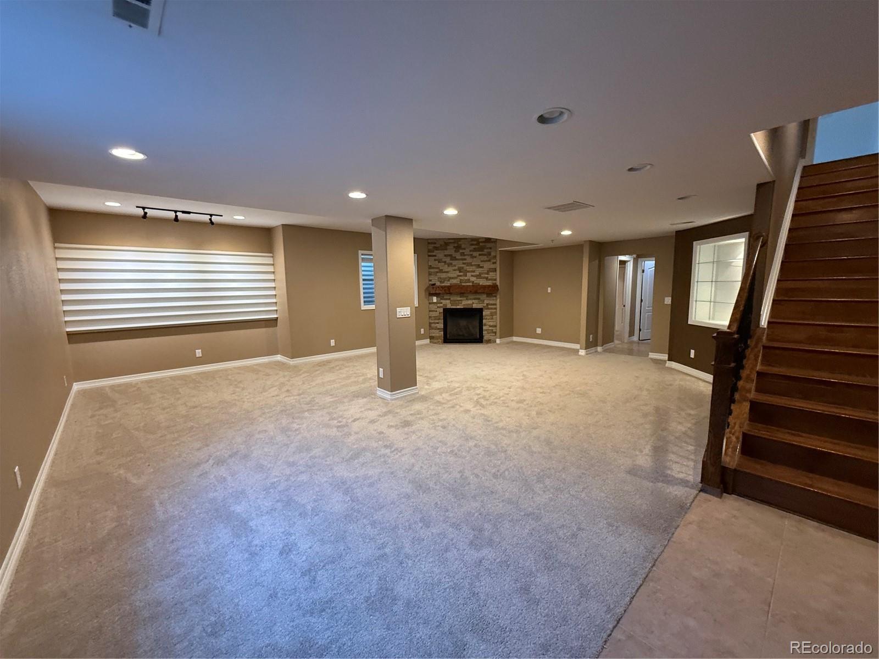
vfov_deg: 85.7
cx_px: 440
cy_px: 330
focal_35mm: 14
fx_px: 356
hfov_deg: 102.1
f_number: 2.2
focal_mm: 2.22
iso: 400
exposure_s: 1/60
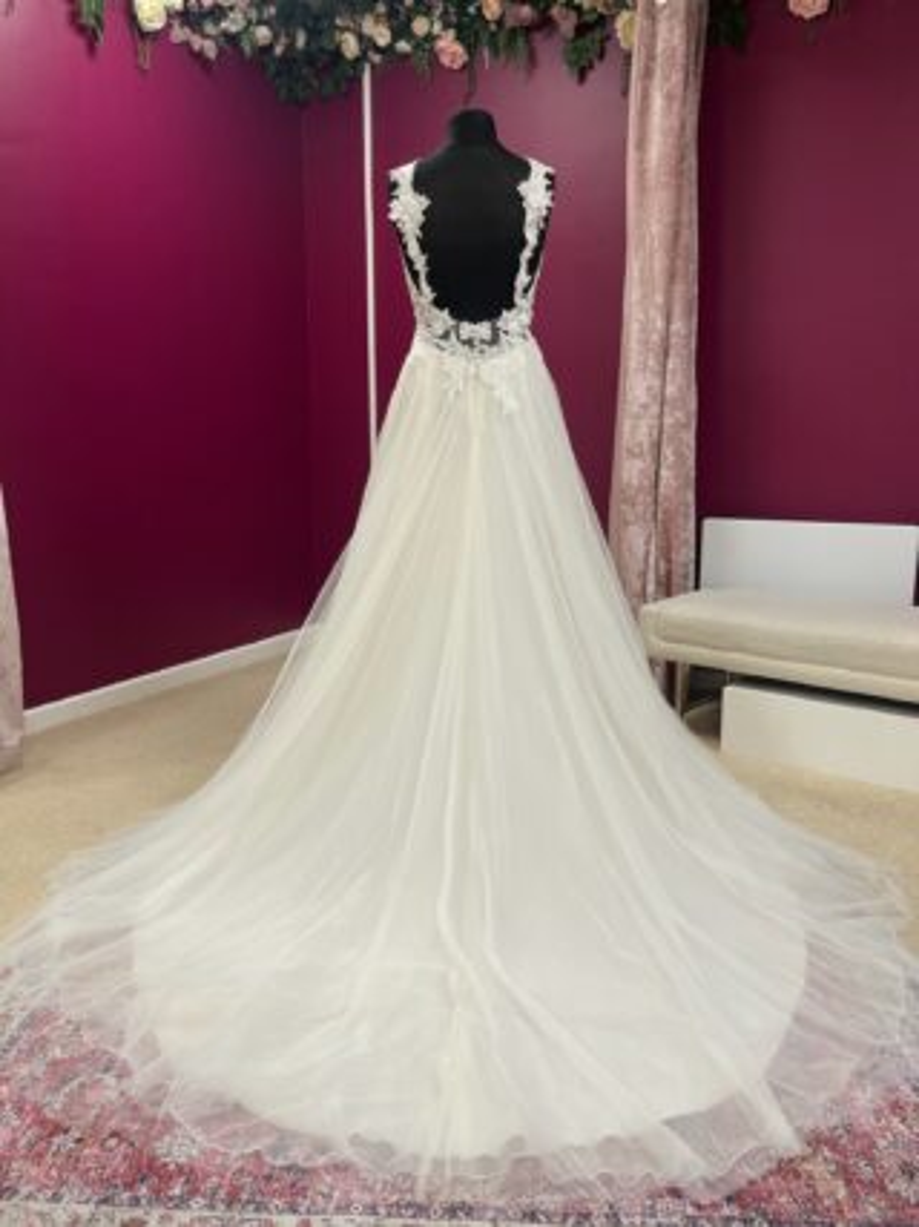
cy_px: 614
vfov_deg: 67.3
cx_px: 460
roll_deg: +1.1
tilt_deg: -10.8
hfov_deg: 53.0
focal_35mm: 26
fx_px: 921
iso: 50
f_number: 1.6
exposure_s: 1/100
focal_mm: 5.1
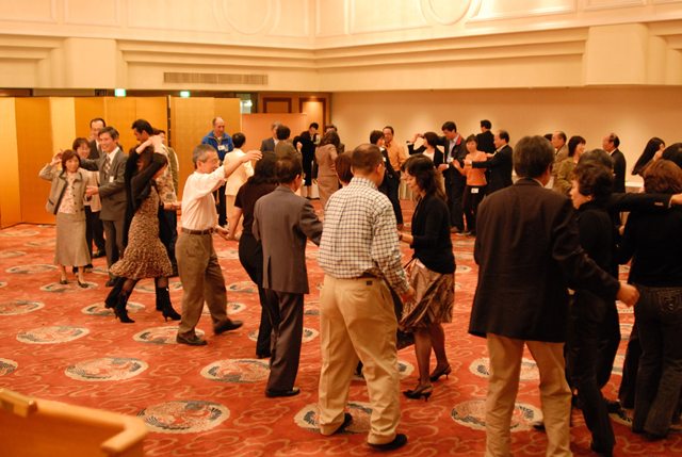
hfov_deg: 46.3
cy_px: 228
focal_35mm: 42
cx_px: 341
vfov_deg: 32.0
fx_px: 797
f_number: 2
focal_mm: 28
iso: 800
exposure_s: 1/80
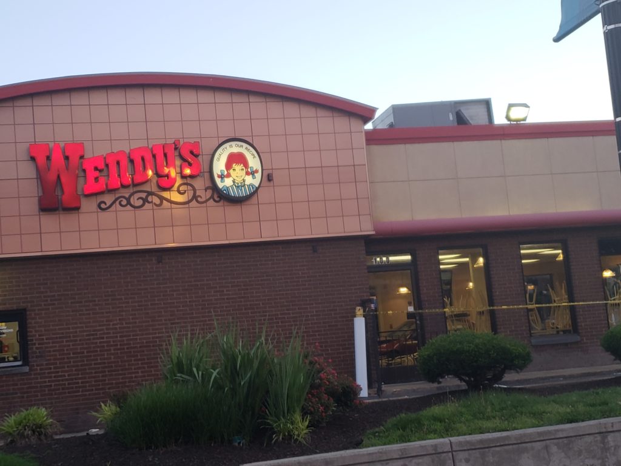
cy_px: 233
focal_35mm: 26
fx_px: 466
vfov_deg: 53.1
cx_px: 310
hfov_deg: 67.3
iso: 64
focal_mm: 4.3
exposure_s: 1/120
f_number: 1.5
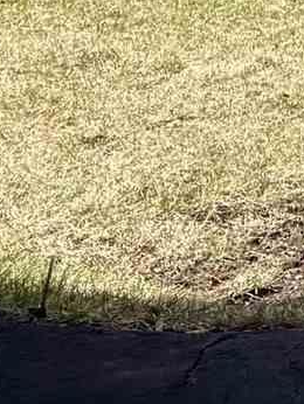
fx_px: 2491
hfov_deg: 5.4
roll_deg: +1.2
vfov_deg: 8.6
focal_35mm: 213
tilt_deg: +1.2
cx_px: 1498
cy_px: -528
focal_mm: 6.76
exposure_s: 1/2907
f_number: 1.78
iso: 100
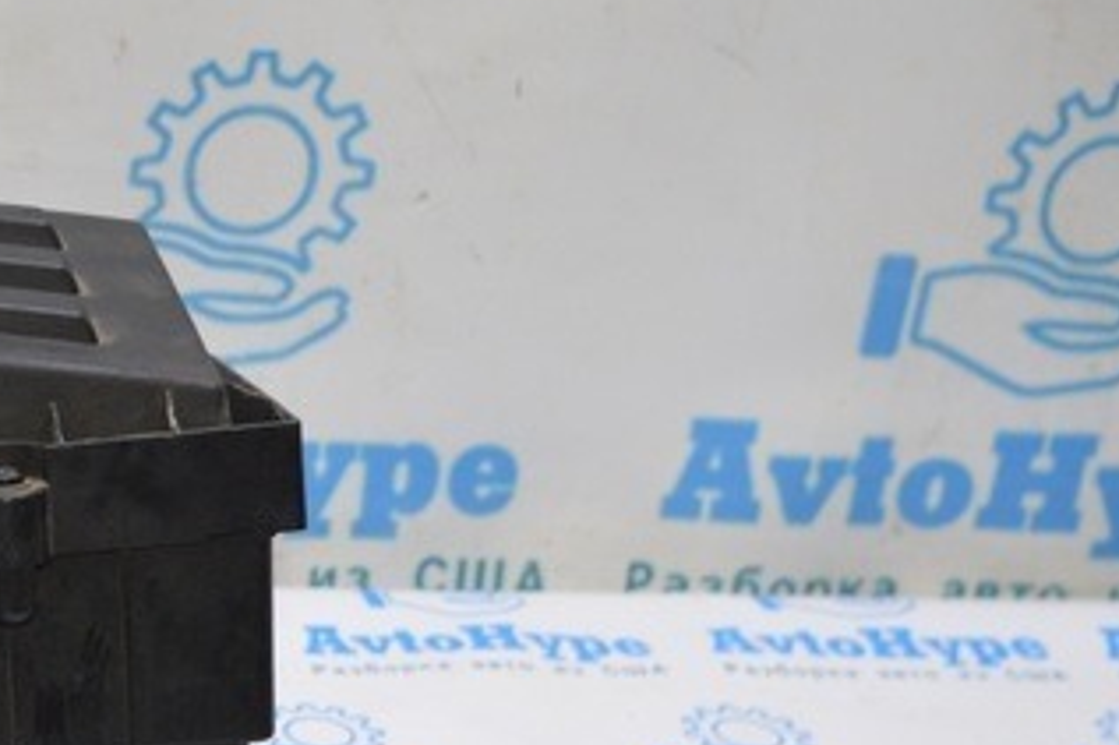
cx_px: -339
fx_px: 3157
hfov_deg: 18.7
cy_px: 637
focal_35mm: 102
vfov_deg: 13.4
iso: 400
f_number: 4
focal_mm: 21
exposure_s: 1/60
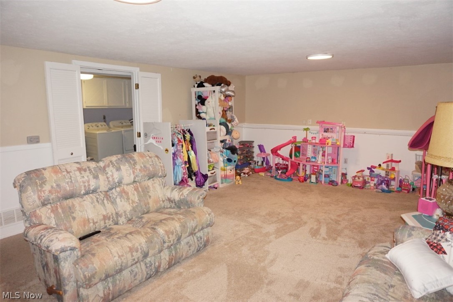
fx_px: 302
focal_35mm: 24
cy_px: 151
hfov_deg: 73.7
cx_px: 226
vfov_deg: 53.1
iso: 1000
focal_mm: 16
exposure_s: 1/160
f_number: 3.5
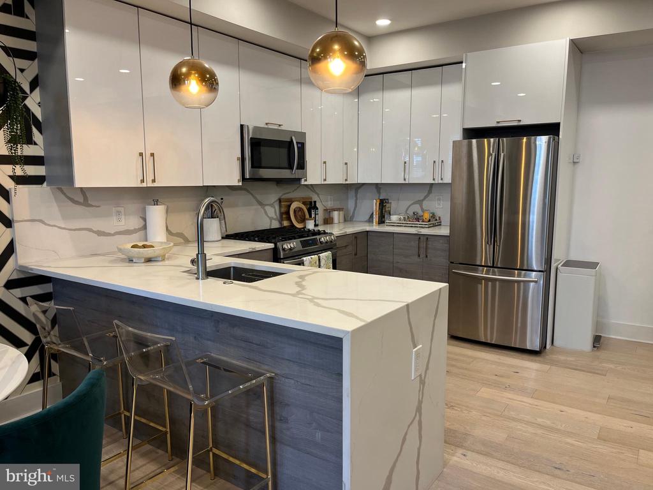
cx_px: 326
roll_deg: +0.0
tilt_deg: -8.5
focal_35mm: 26
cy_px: 245
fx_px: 490
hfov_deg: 67.3
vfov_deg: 53.1
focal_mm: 5.1
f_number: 1.6
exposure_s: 1/60
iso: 80
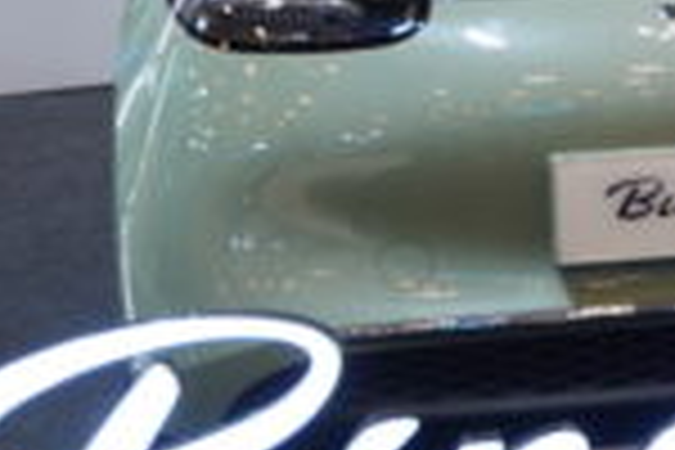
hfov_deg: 12.2
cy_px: -232
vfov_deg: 9.3
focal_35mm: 143
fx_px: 2681
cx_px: 1467
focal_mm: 28
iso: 400
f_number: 3.2
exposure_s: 1/100
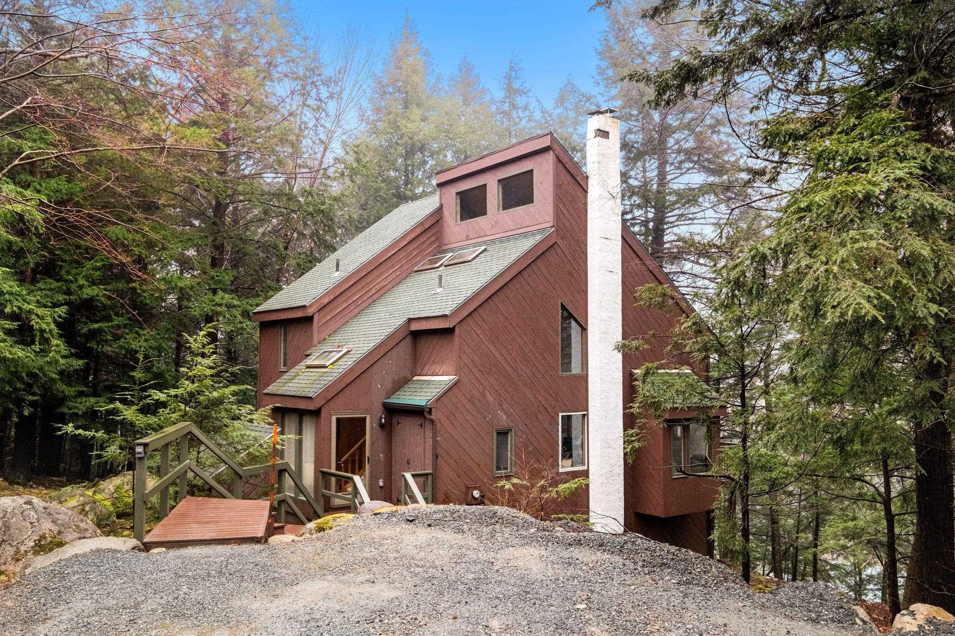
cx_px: 478
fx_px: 769
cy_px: 318
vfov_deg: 45.0
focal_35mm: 29
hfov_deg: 63.7
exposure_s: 1/125
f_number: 8
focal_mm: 19.1
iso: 1000
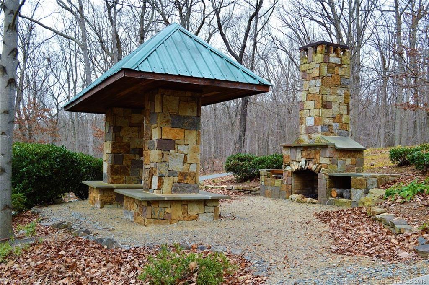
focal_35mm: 36
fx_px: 428
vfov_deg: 36.8
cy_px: 142
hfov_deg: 53.2
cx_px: 214
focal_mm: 24
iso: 400
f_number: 5.6
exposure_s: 1/125
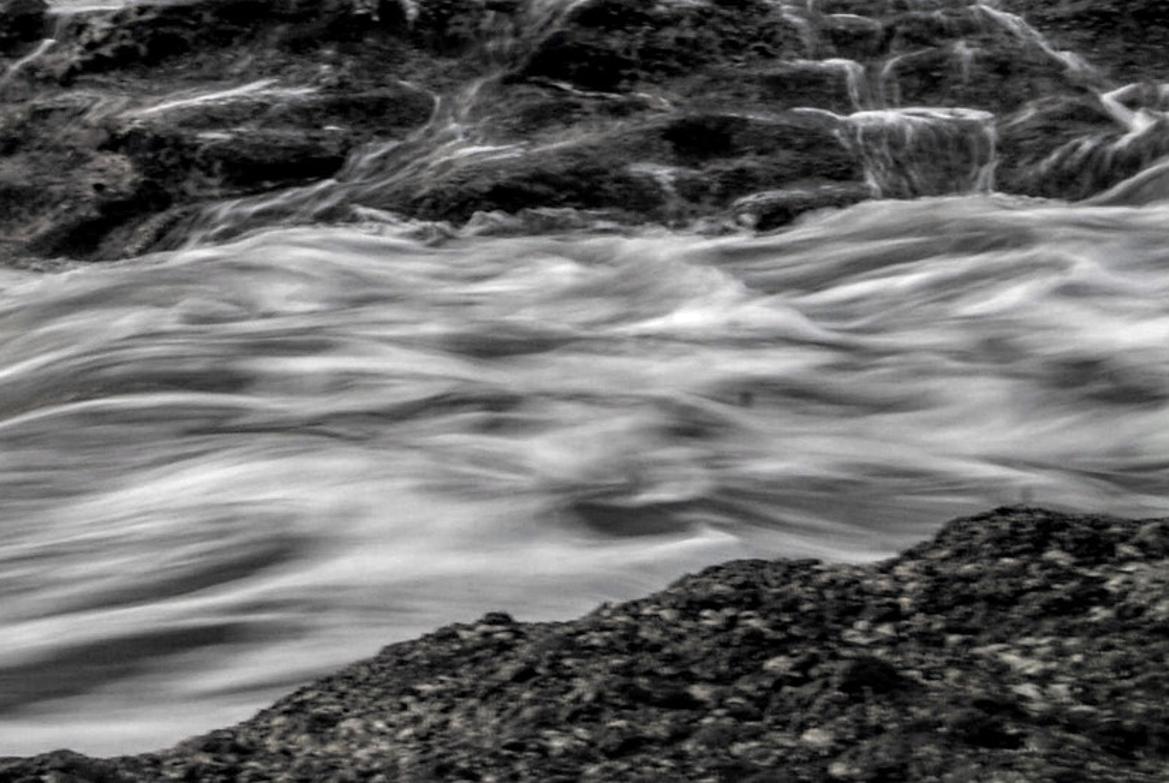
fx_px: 3382
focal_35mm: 104
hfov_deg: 19.1
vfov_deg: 13.0
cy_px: -64
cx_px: 42
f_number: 25
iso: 100
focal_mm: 28
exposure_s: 1/5
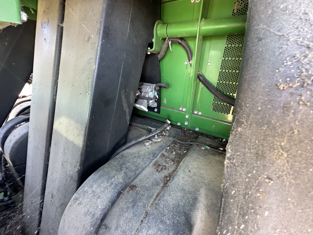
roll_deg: -2.2
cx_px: 156
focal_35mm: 14
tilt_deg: -21.2
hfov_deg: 102.1
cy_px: 118
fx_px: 127
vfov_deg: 85.7
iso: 320
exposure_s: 1/60
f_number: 2.2
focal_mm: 2.22
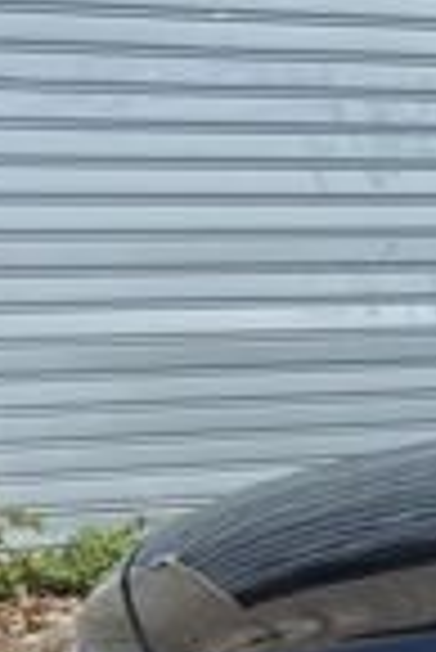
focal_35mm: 93
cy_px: 800
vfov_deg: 20.4
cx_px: 1047
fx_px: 1685
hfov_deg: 11.9
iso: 158
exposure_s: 1/900
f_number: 1.9
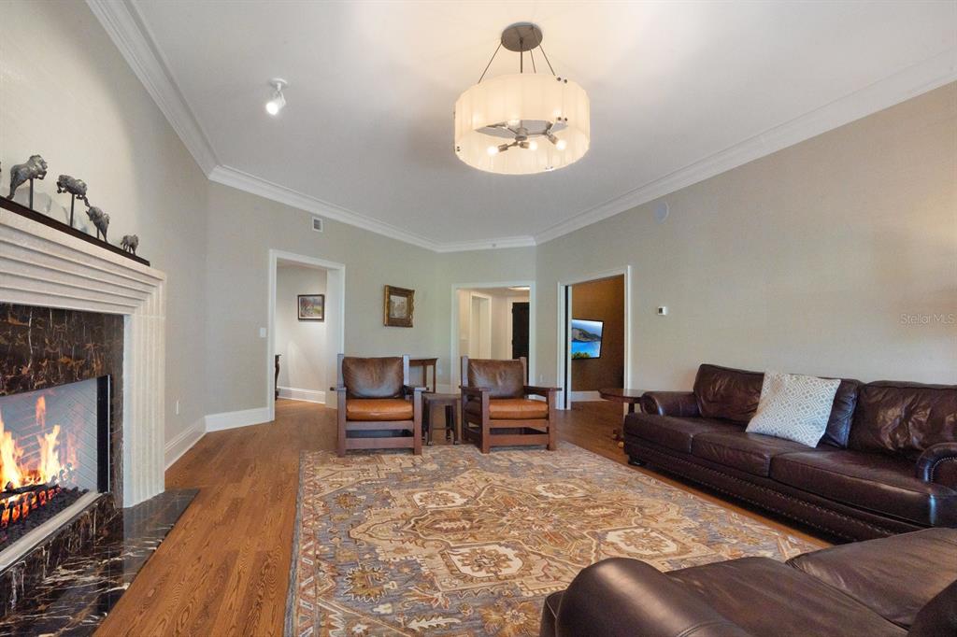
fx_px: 425
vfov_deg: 73.7
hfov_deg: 96.8
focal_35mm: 16
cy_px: 318
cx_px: 478
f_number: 18
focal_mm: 16
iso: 400
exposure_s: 1/30
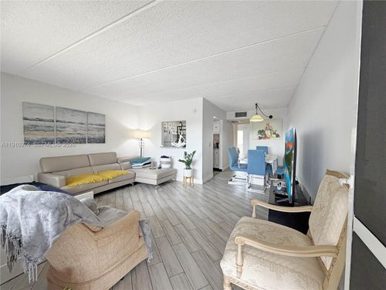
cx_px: 193
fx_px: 156
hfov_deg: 102.1
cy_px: 145
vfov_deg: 85.7
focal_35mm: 14
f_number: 2.2
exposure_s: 1/100
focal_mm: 2.22
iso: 320
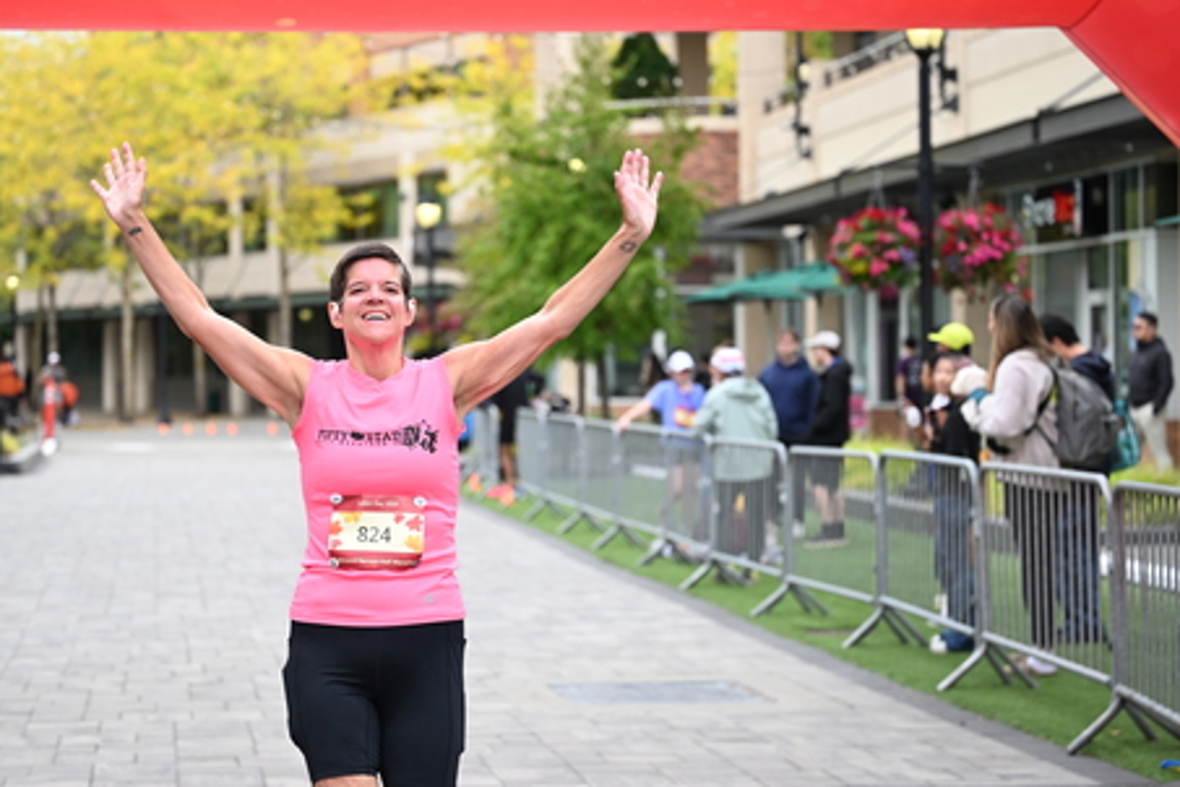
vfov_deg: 16.1
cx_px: 474
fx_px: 2786
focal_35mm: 85
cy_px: 416
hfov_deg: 23.9
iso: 640
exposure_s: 1/2000
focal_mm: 70
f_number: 2.8
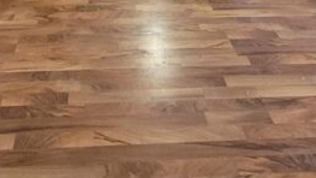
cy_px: -152
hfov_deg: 46.8
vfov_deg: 19.6
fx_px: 360
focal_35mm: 43
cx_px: 114
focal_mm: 1.74
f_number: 2.2
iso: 500
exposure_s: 1/30
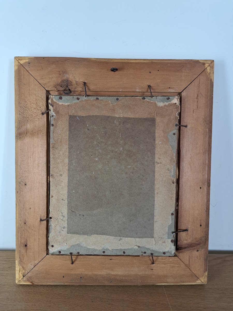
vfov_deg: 71.6
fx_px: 215
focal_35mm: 24
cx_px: 116
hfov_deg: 56.8
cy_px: 156
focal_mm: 5.23
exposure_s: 1/50
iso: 160
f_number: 1.8
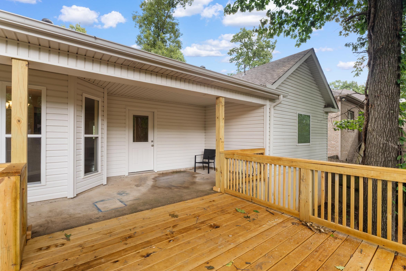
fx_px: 188
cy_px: 136
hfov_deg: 94.4
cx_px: 192
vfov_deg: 71.6
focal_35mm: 17
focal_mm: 10.4
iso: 200
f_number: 9
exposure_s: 1/15
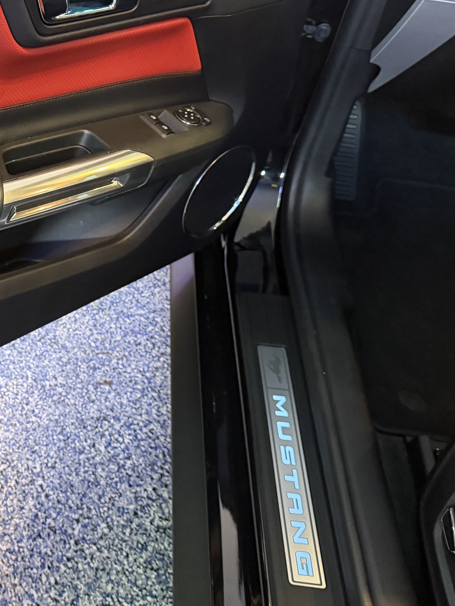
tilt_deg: -39.5
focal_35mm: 45
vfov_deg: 41.8
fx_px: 789
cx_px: -25
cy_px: 233
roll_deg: -3.2
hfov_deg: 29.5
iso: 1000
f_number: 1.78
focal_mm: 6.76
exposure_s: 1/40
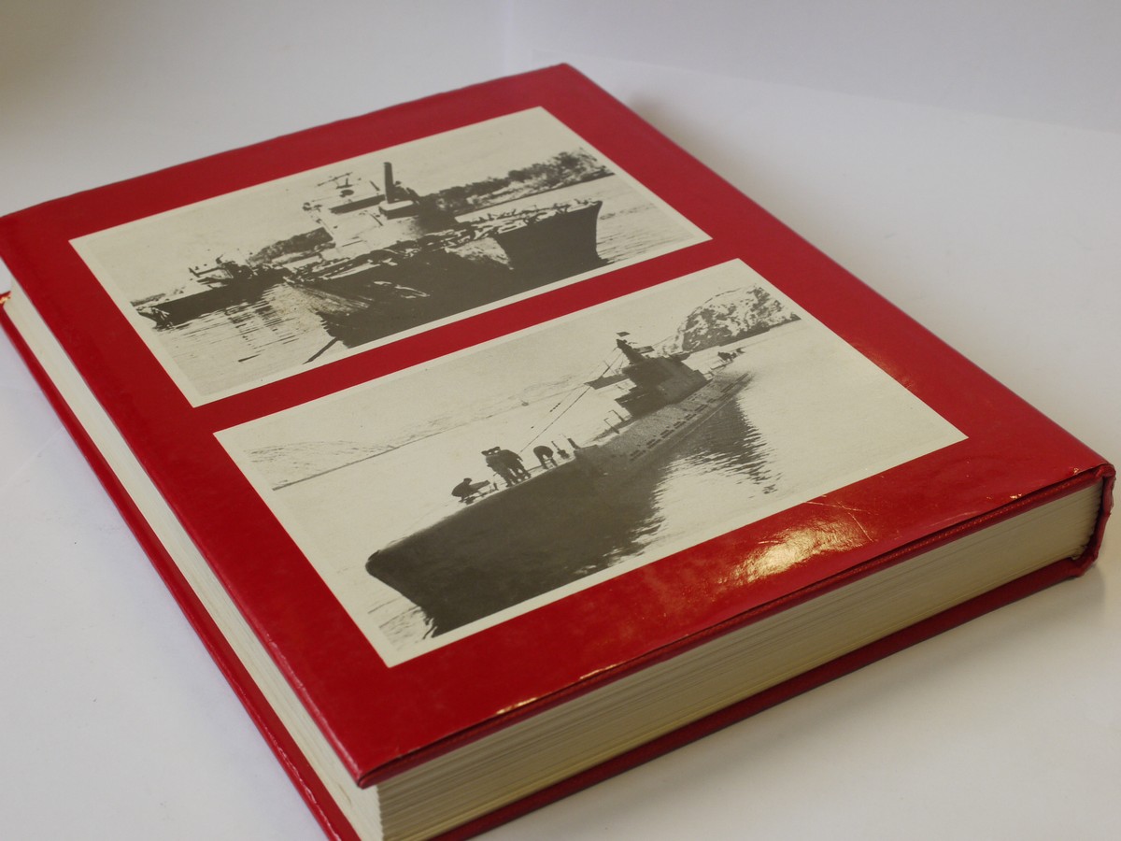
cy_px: 420
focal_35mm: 60
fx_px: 1943
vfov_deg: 24.4
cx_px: 560
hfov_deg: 32.2
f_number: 8
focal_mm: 30
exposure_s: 1/50
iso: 400
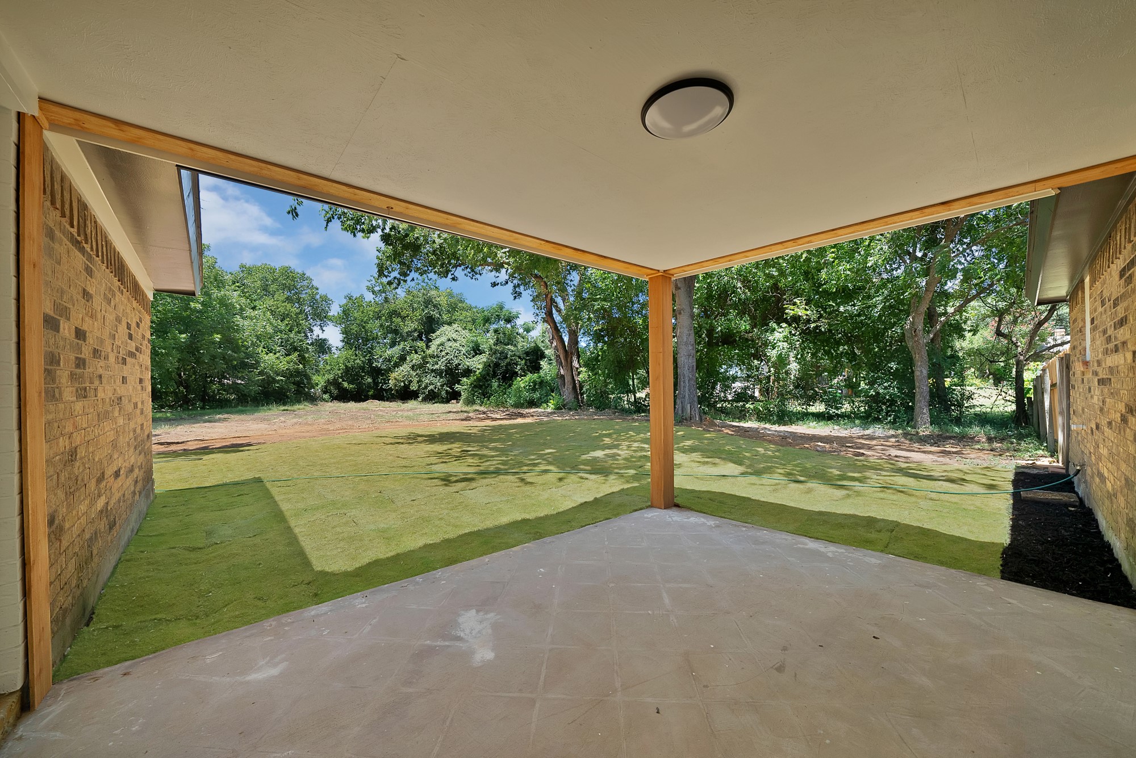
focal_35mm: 12
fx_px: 379
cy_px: 379
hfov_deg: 112.6
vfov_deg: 90.1
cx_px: 568
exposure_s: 1/100
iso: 640
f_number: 9
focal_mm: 12
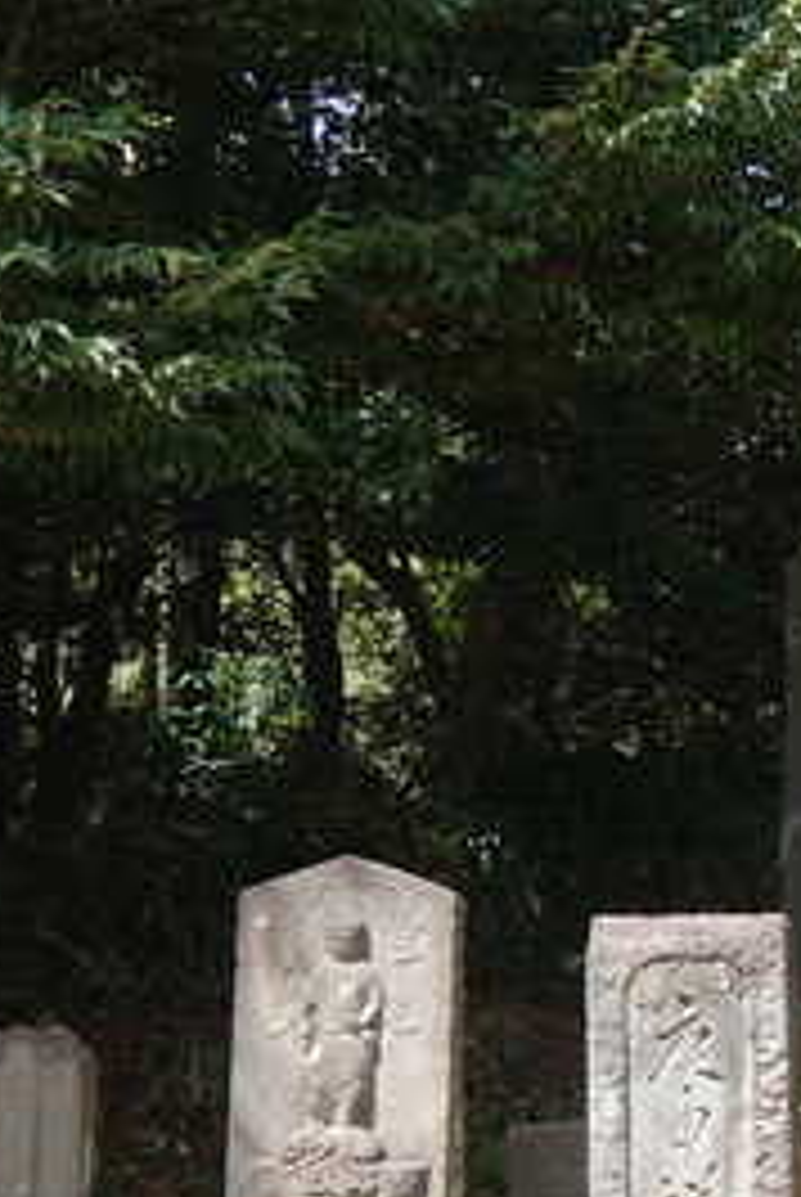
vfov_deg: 16.6
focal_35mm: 123
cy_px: 812
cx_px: 1872
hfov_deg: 9.9
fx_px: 4094
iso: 125
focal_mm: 12.01
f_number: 4.5
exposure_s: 1/200
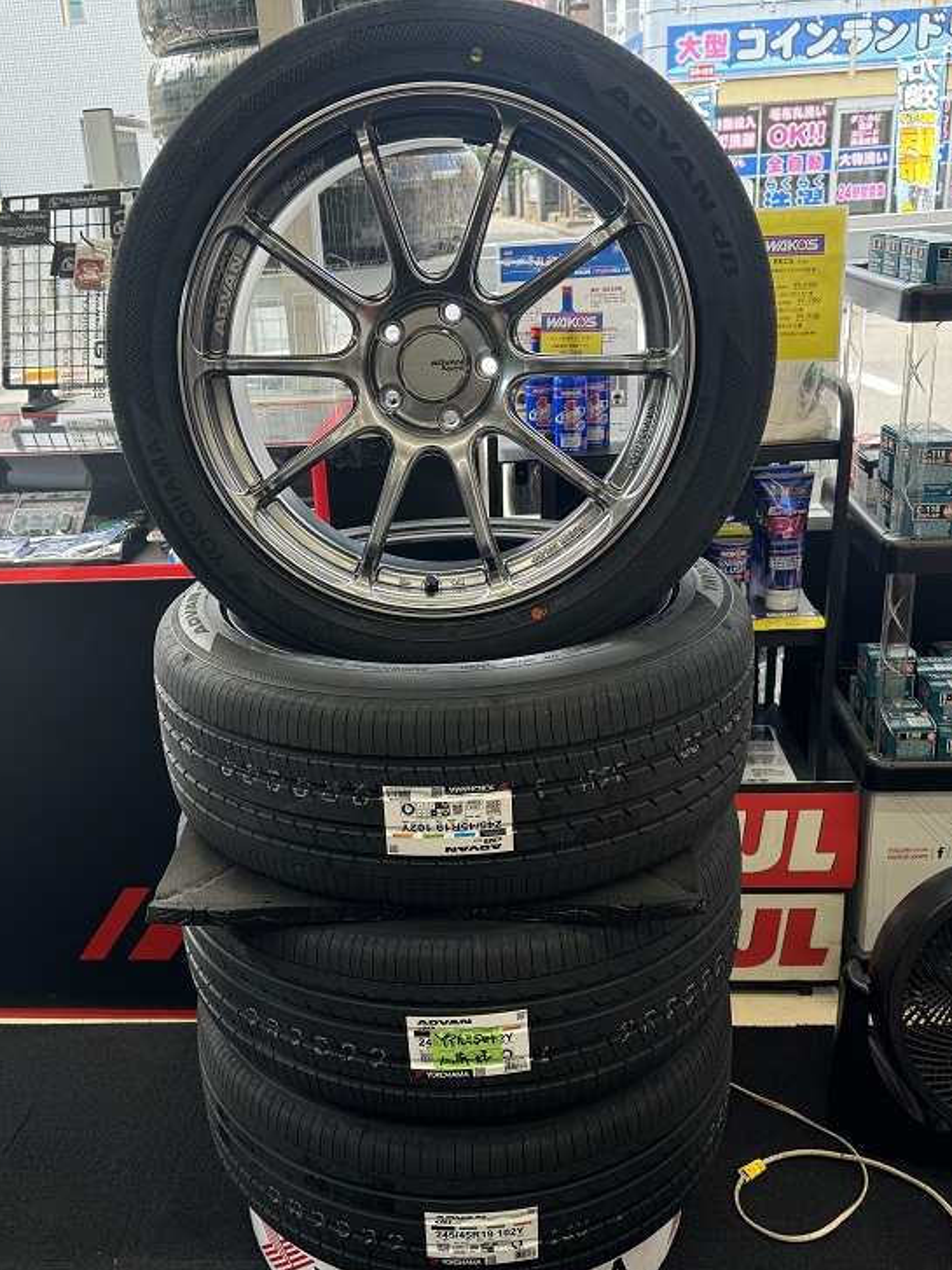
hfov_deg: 42.8
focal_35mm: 33
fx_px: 1210
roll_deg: +3.9
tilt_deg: -21.0
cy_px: 653
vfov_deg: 55.4
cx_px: 398
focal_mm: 6.76
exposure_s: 1/138
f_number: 1.78
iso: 50
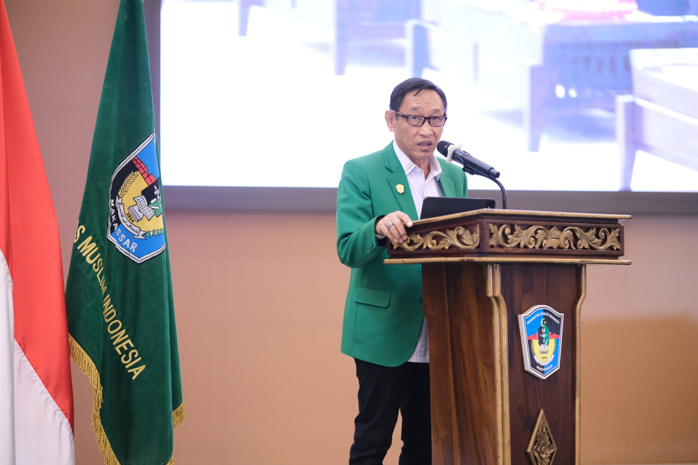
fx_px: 2191
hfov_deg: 18.1
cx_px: 349
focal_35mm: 113
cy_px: 232
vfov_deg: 12.1
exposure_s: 1/250
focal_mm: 75
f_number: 1.2
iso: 3200
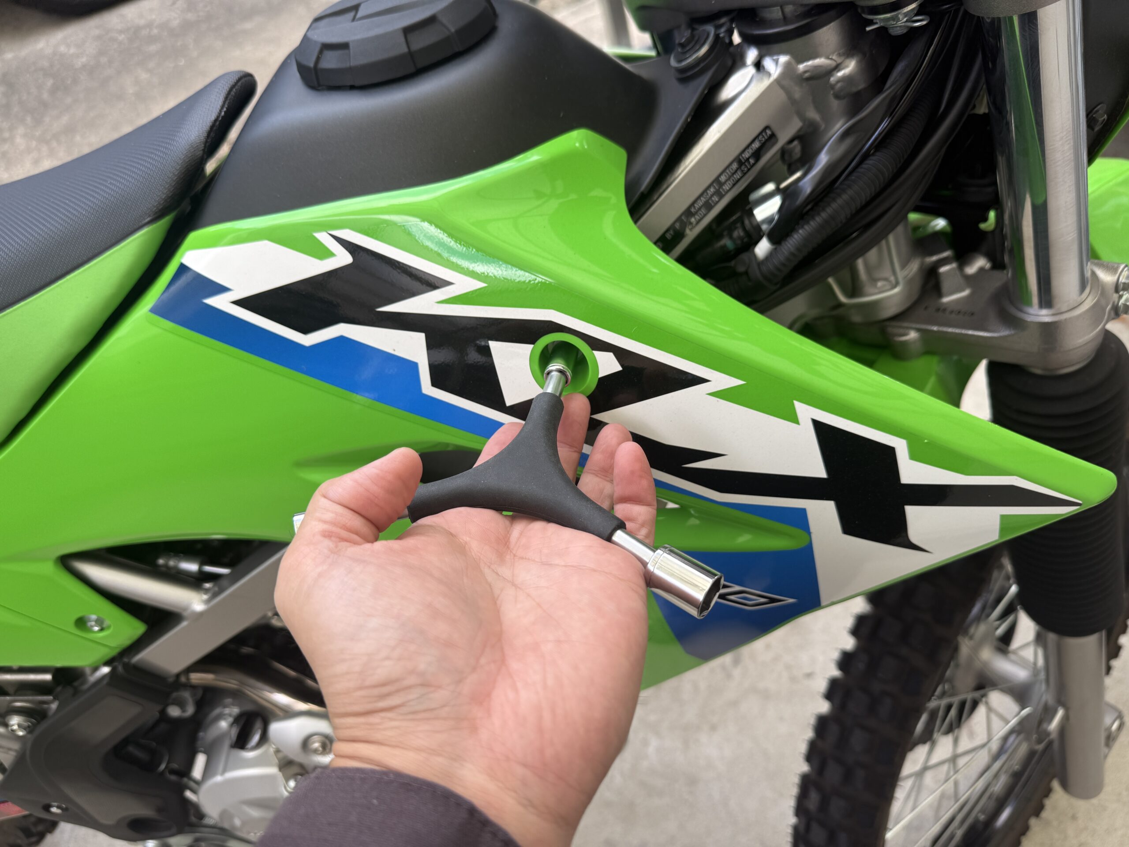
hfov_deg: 71.6
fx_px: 783
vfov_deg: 56.8
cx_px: 564
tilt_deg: -55.6
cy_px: 424
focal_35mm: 24
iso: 80
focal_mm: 6.76
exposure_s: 1/423
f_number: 1.78
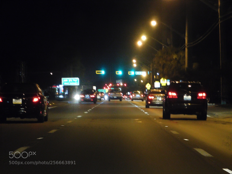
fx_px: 1354
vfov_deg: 7.4
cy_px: 87
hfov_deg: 9.8
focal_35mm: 202
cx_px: 116
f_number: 5.4
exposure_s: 1/15
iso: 1600
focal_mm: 35.9
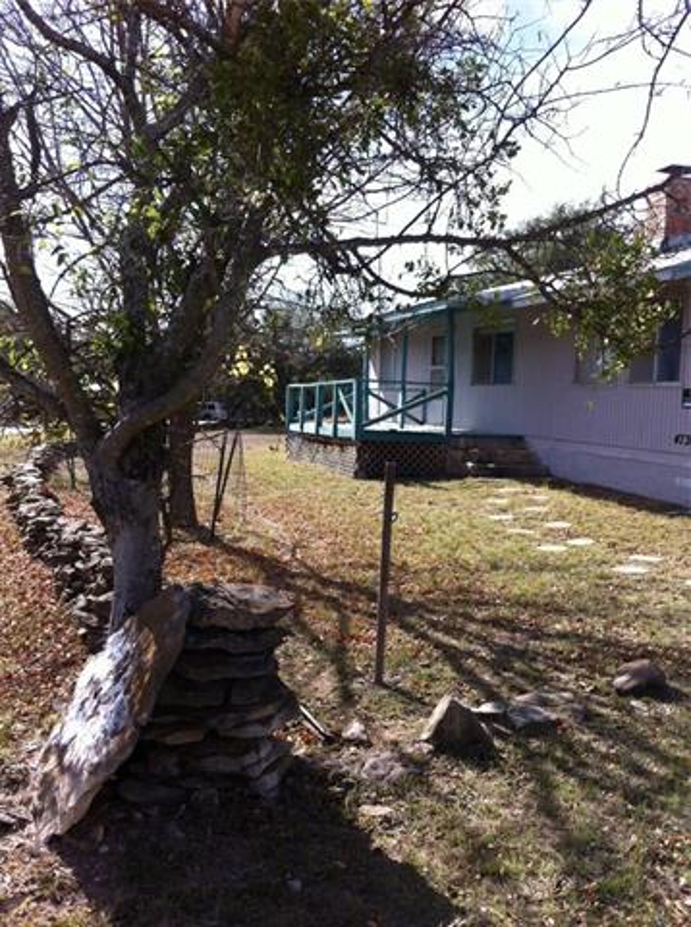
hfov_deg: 40.6
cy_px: 464
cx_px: 346
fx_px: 935
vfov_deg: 52.7
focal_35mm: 35
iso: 80
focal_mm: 3.85
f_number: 2.8
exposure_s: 1/559
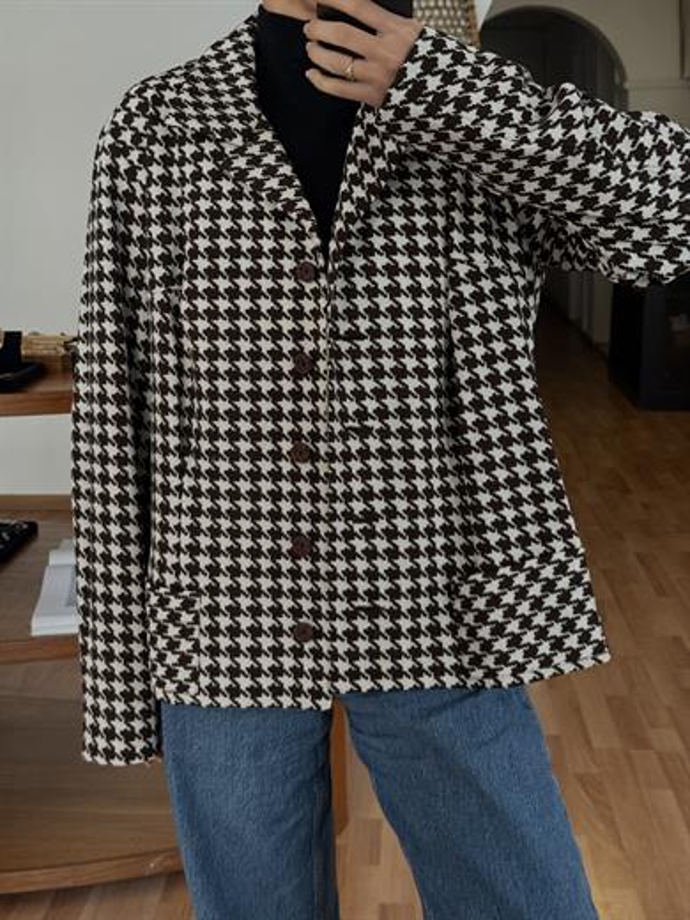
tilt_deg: -30.5
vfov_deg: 39.7
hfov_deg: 30.3
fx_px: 1276
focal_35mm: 48
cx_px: 345
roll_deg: +2.5
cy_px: 460
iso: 200
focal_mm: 6.76
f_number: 1.78
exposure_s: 1/33
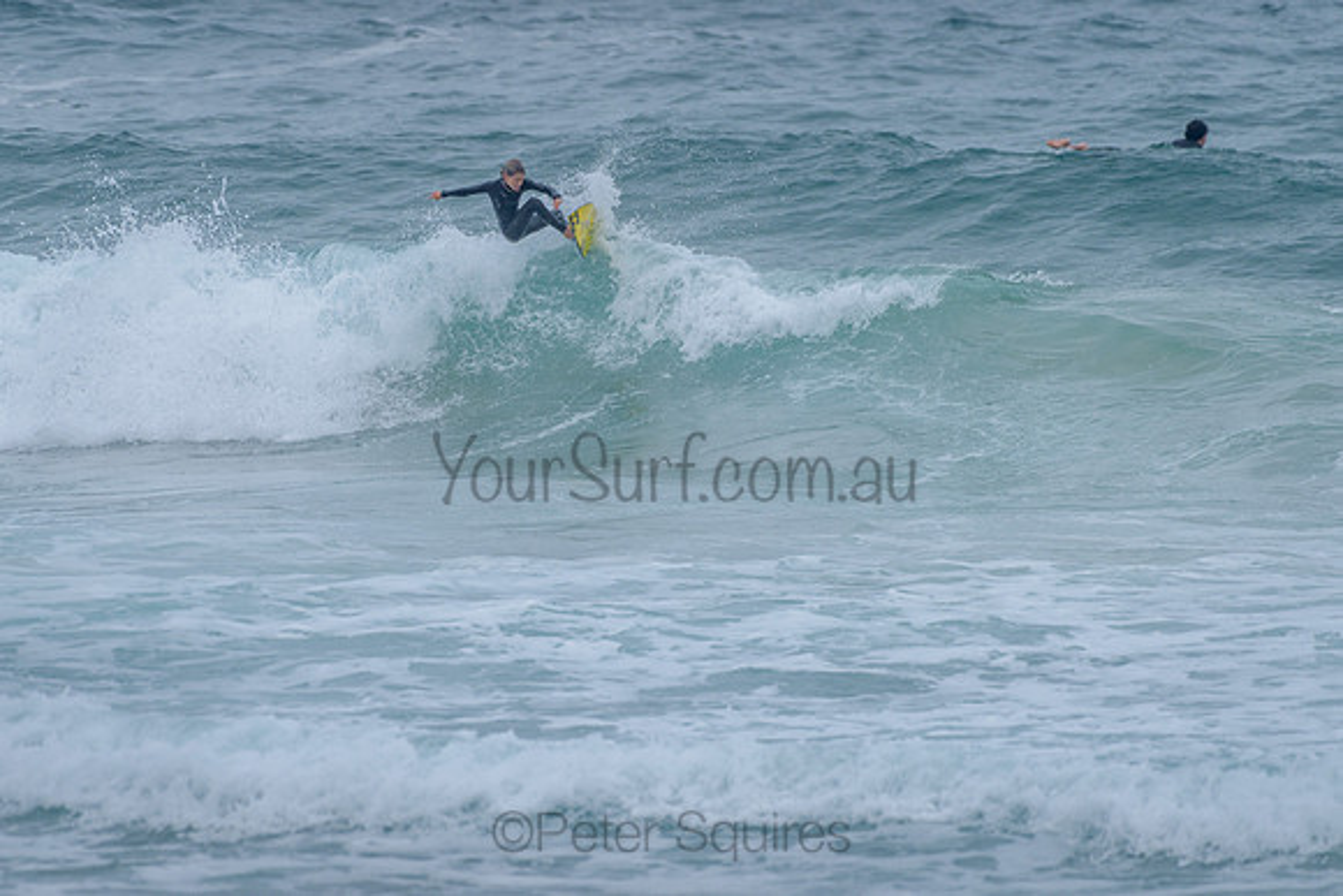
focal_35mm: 613
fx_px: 22864
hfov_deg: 3.4
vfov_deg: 2.2
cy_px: 348
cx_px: 673
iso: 450
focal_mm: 500
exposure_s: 1/1250
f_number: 5.6
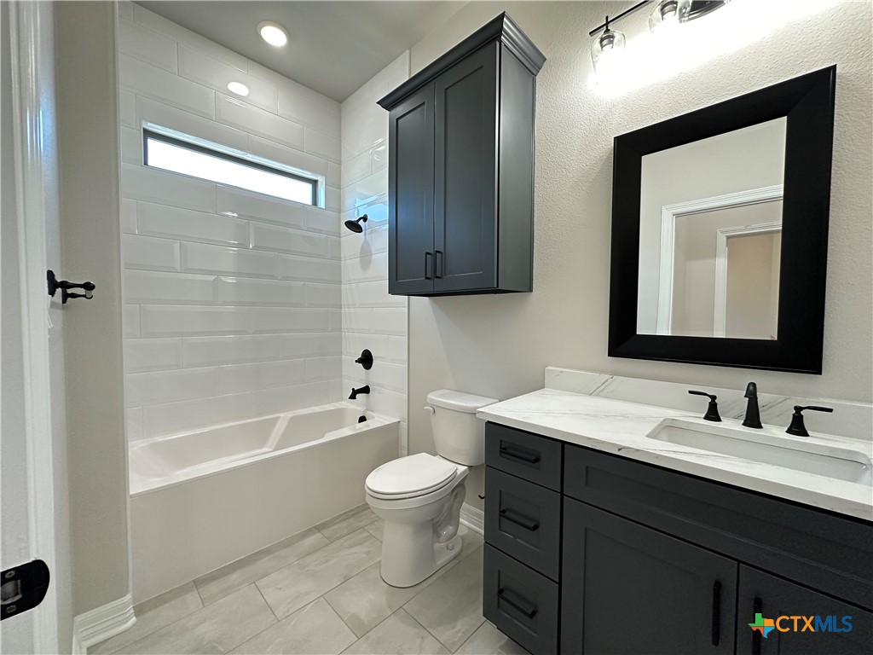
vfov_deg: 85.7
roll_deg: -0.6
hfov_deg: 102.1
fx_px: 353
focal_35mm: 14
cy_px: 328
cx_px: 436
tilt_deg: -1.7
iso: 320
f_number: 2.2
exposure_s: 1/120
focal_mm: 2.22
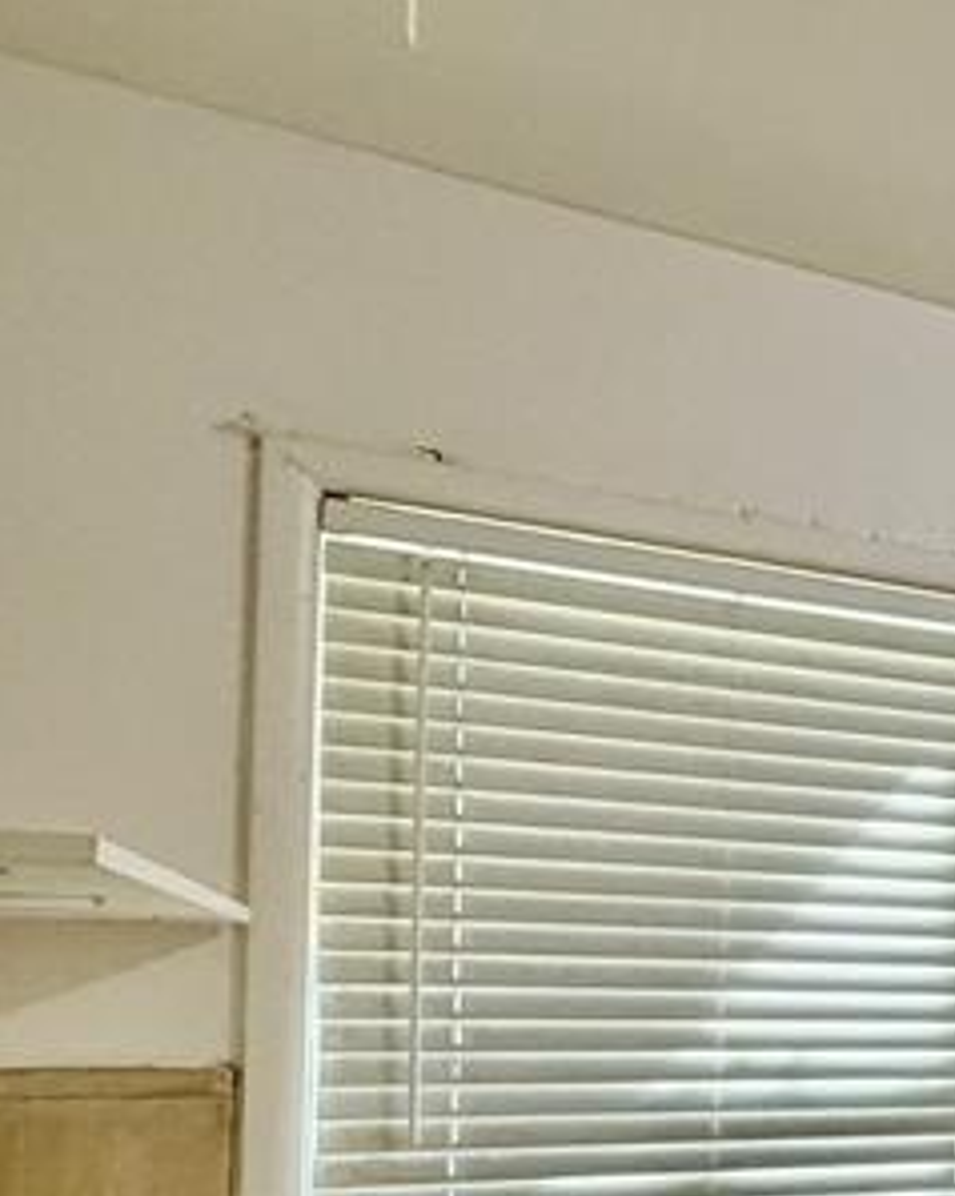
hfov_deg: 20.1
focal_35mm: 47
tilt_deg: +0.1
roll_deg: -0.3
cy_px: 1007
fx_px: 1662
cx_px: 1822
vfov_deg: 37.7
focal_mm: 2.22
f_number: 2.2
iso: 320
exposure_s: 1/60
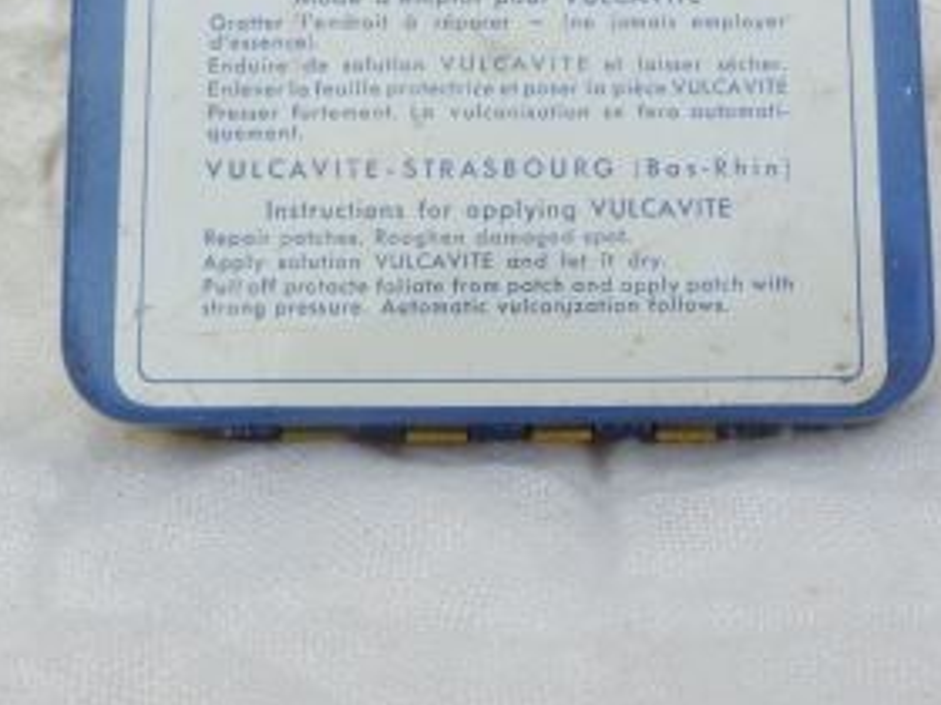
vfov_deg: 24.2
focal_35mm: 60
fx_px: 1631
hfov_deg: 32.2
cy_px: 205
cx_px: 507
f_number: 7.6
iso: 80
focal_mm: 4.9
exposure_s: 1/80
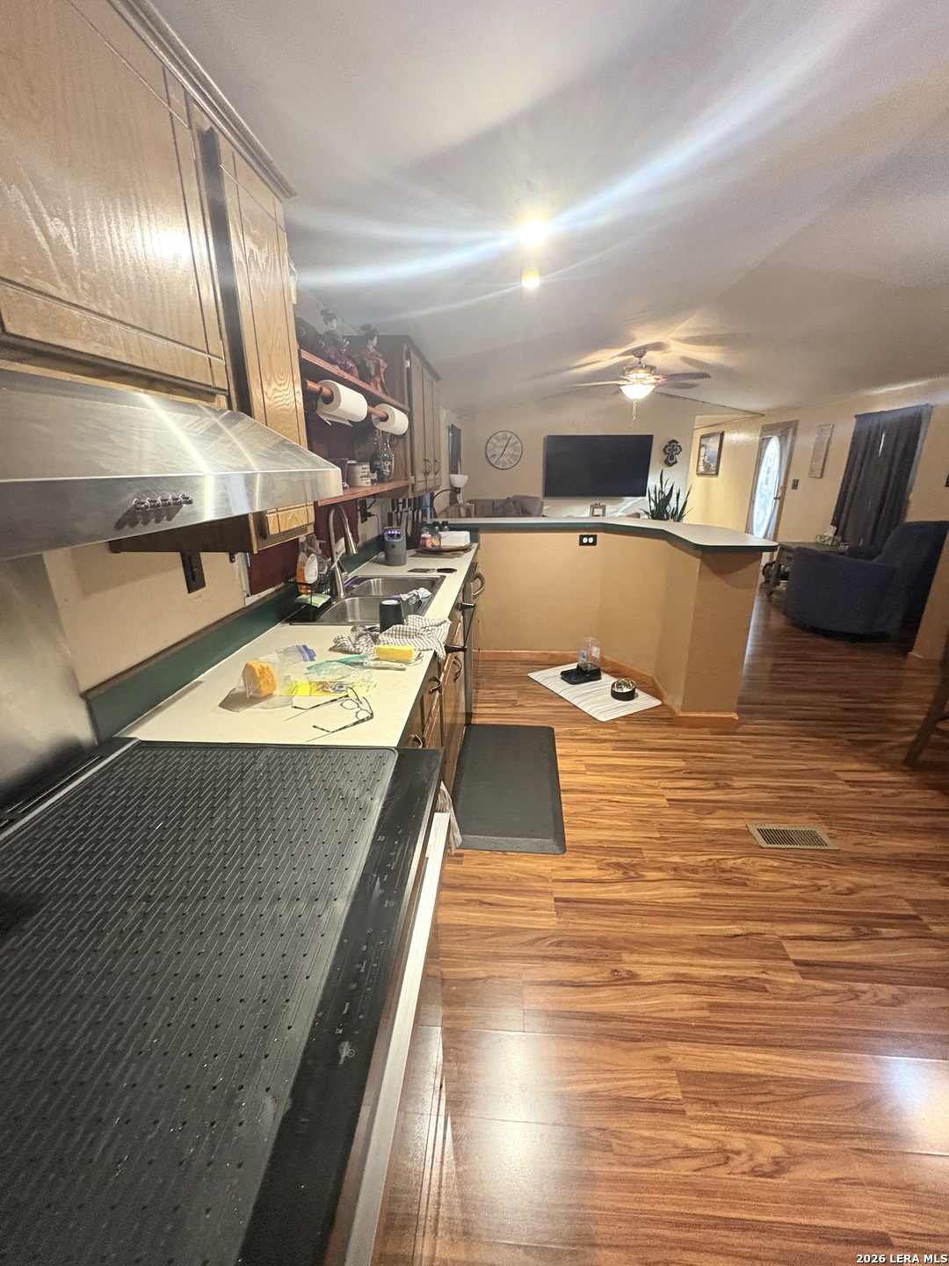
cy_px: 633
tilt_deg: -18.4
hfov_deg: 85.7
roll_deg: +0.8
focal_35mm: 14
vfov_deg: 102.1
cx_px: 474
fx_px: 512
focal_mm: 2.22
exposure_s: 1/60
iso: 640
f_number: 2.2
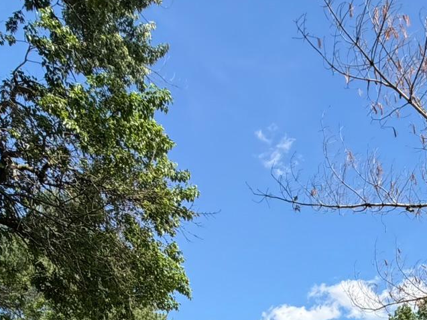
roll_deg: -1.1
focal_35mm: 45
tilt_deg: +4.5
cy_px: 453
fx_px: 555
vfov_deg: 25.8
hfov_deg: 40.3
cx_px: 345
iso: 40
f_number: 2.2
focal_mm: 2.22
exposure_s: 1/726
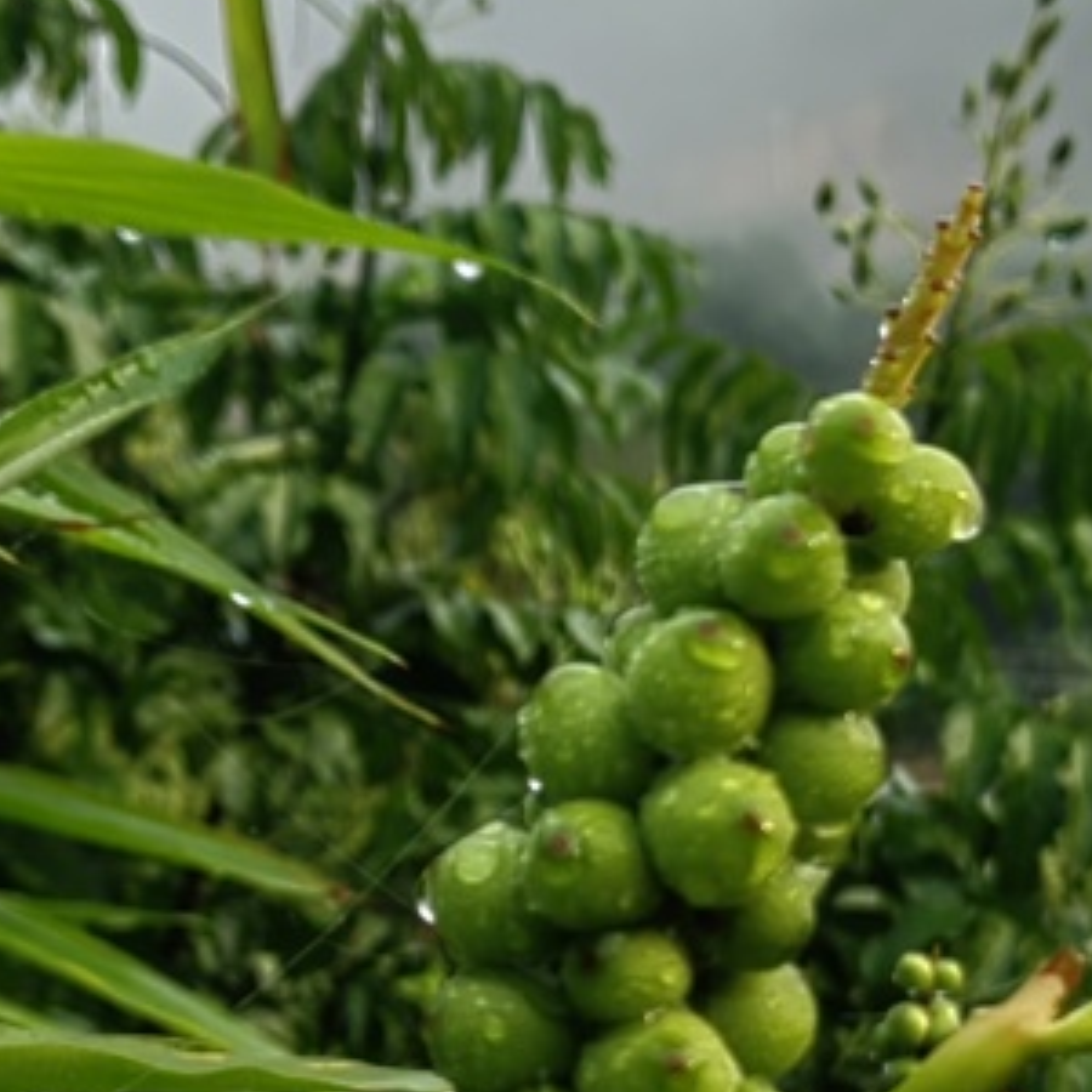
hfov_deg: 20.4
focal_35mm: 85
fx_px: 3034
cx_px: 466
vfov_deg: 20.1
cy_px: 901
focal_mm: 5.52
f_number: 1.9
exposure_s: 1/900
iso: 50
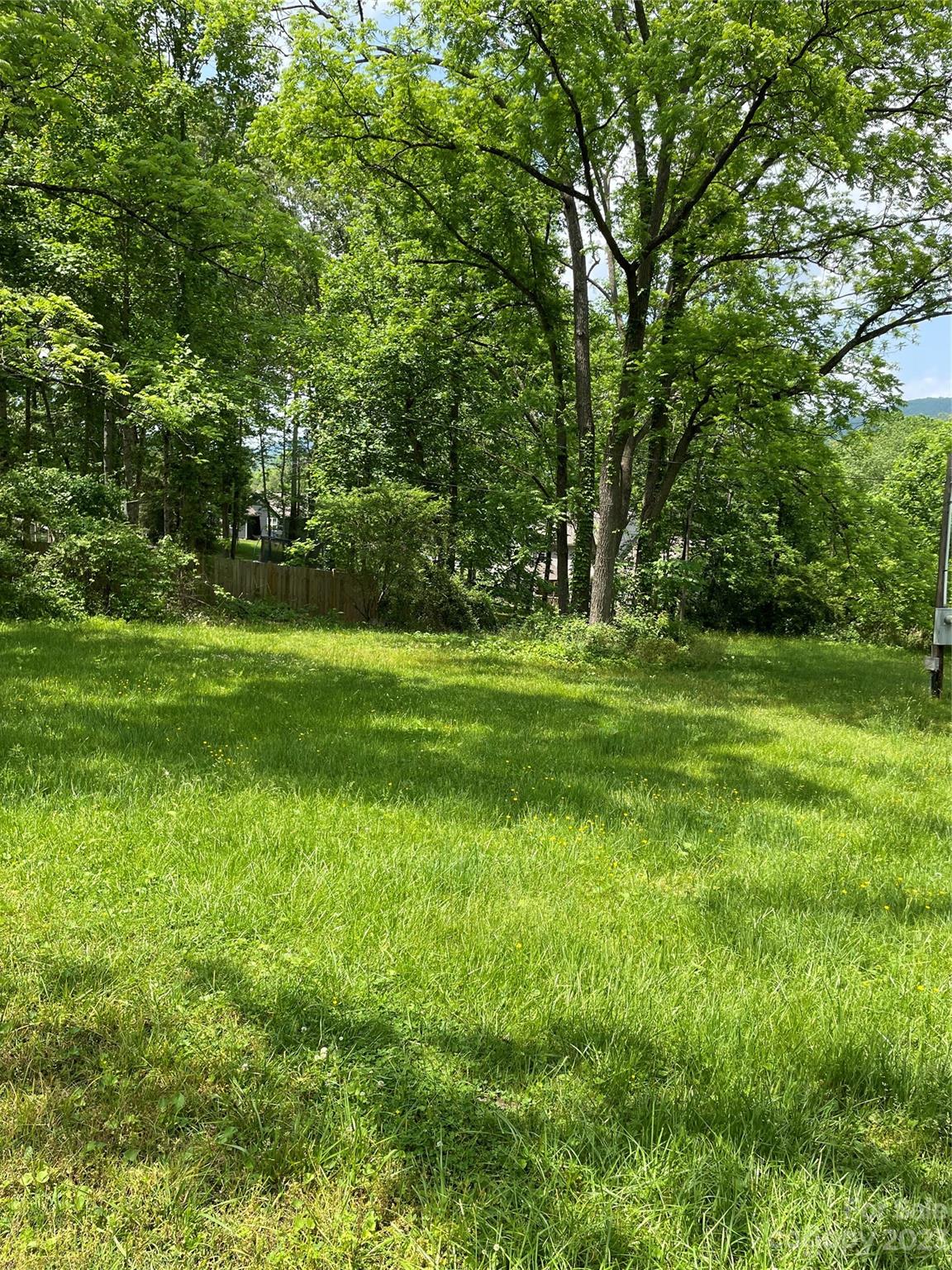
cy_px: 635
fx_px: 953
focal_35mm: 26
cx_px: 476
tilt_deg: -6.6
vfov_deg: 67.3
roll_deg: -2.7
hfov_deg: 53.1
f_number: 1.6
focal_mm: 4.2
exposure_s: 1/1289
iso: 32
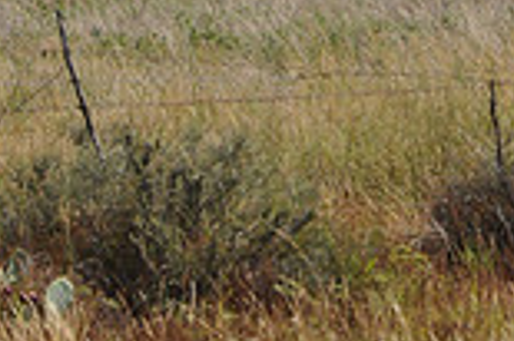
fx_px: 8399
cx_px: 464
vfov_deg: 2.3
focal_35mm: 589
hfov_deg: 3.5
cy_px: -253
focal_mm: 105
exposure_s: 1/320
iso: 200
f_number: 9
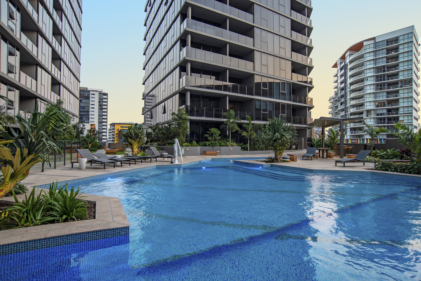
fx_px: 234
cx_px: 210
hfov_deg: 84.0
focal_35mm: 20
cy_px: 140
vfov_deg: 62.0
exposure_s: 1/40
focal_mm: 20
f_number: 8
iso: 400
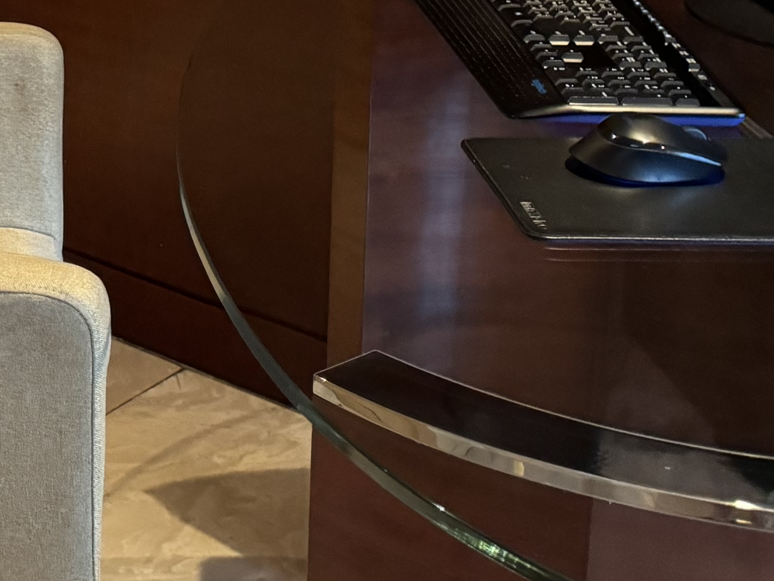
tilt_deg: -14.6
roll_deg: +3.3
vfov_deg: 16.1
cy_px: -126
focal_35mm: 88
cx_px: -336
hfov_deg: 19.7
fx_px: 1967
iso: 800
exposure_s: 1/50
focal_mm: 6.76
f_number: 1.78
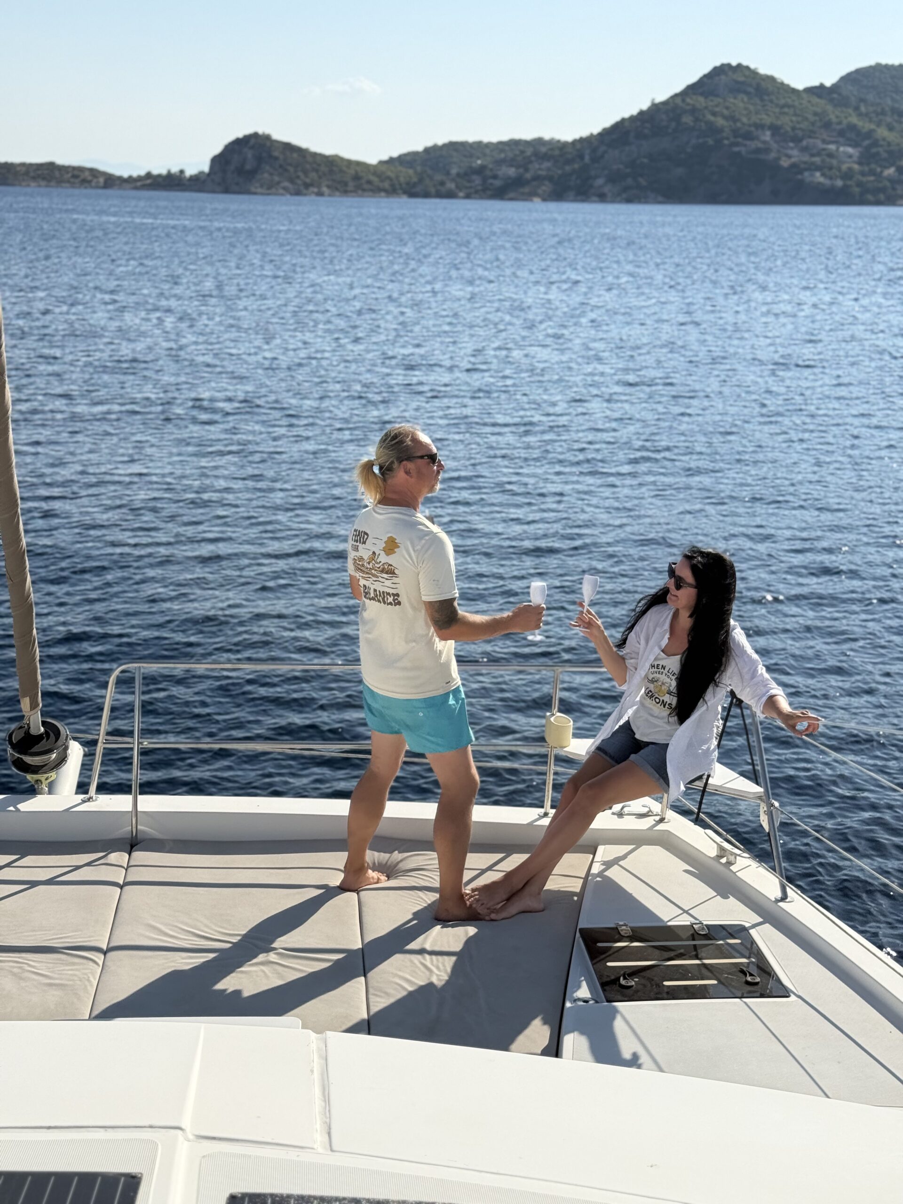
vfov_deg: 39.7
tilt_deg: -13.0
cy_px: 602
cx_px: 452
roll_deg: -1.3
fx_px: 1670
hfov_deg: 30.3
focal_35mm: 48
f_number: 1.78
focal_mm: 6.76
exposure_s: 1/8772
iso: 80
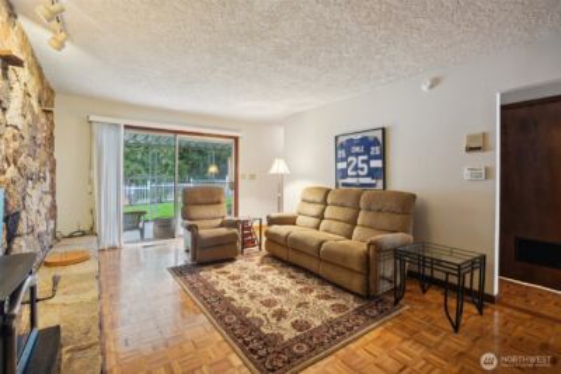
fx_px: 249
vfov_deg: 73.8
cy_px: 187
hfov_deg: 96.7
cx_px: 280
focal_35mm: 16
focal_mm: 16
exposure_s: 1/5
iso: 400
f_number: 8
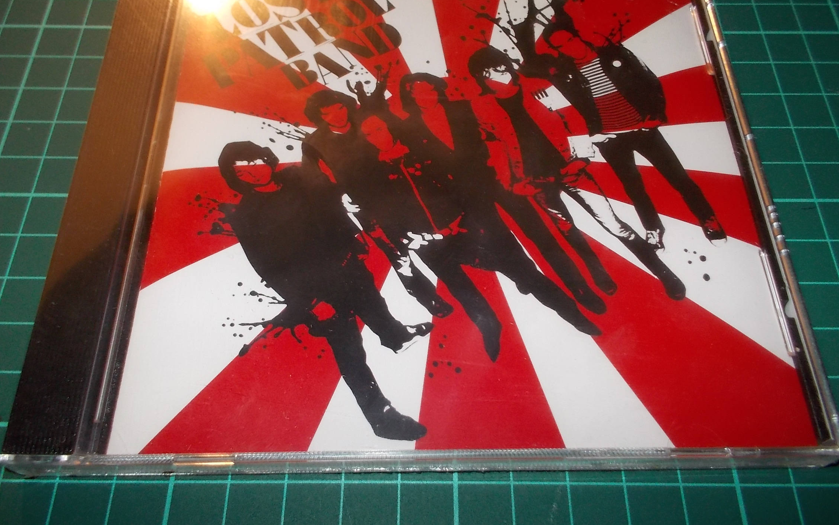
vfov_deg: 40.5
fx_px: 709
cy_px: 227
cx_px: 417
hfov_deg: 61.2
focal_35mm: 31
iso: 200
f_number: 3.3
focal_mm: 4.1
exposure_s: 1/30
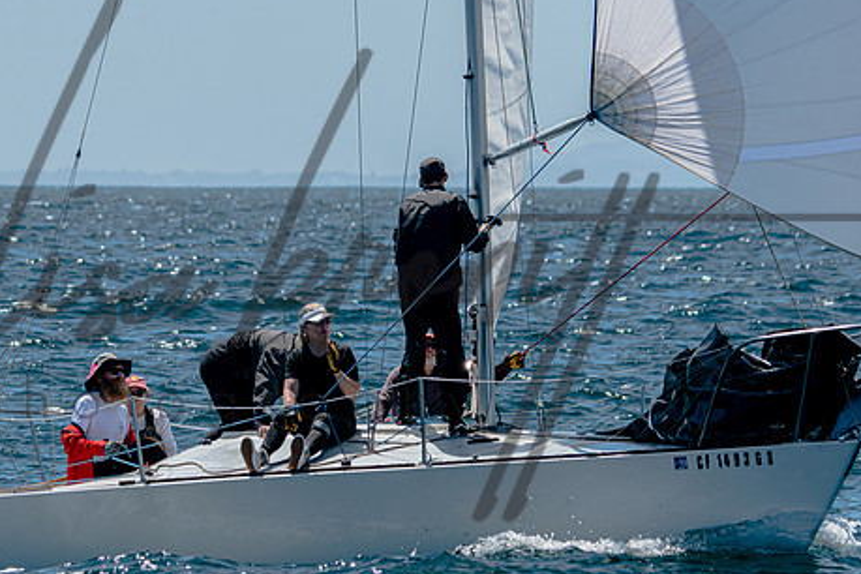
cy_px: 262
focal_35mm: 398
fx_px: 9518
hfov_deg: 5.2
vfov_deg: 3.5
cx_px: 375
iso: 200
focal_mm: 200
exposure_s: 1/2000
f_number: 5.3
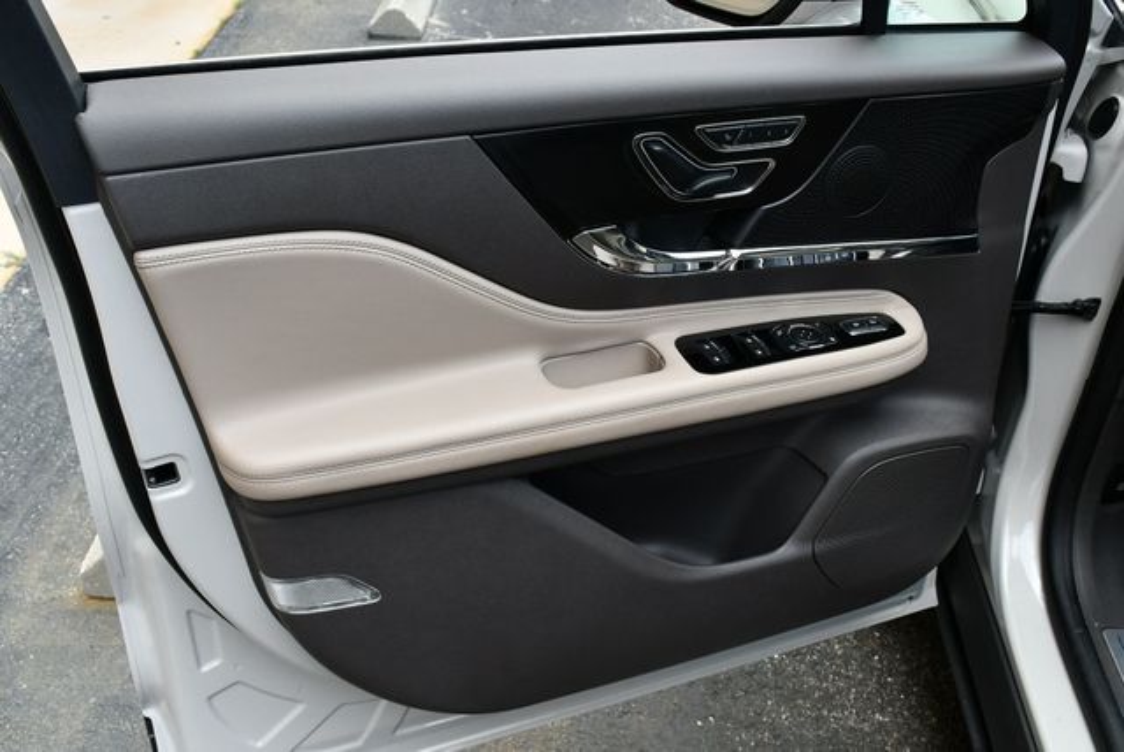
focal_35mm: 36
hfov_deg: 53.1
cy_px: 376
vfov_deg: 36.9
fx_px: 1125
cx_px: 562
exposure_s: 1/250
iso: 360
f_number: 5.6
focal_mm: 18
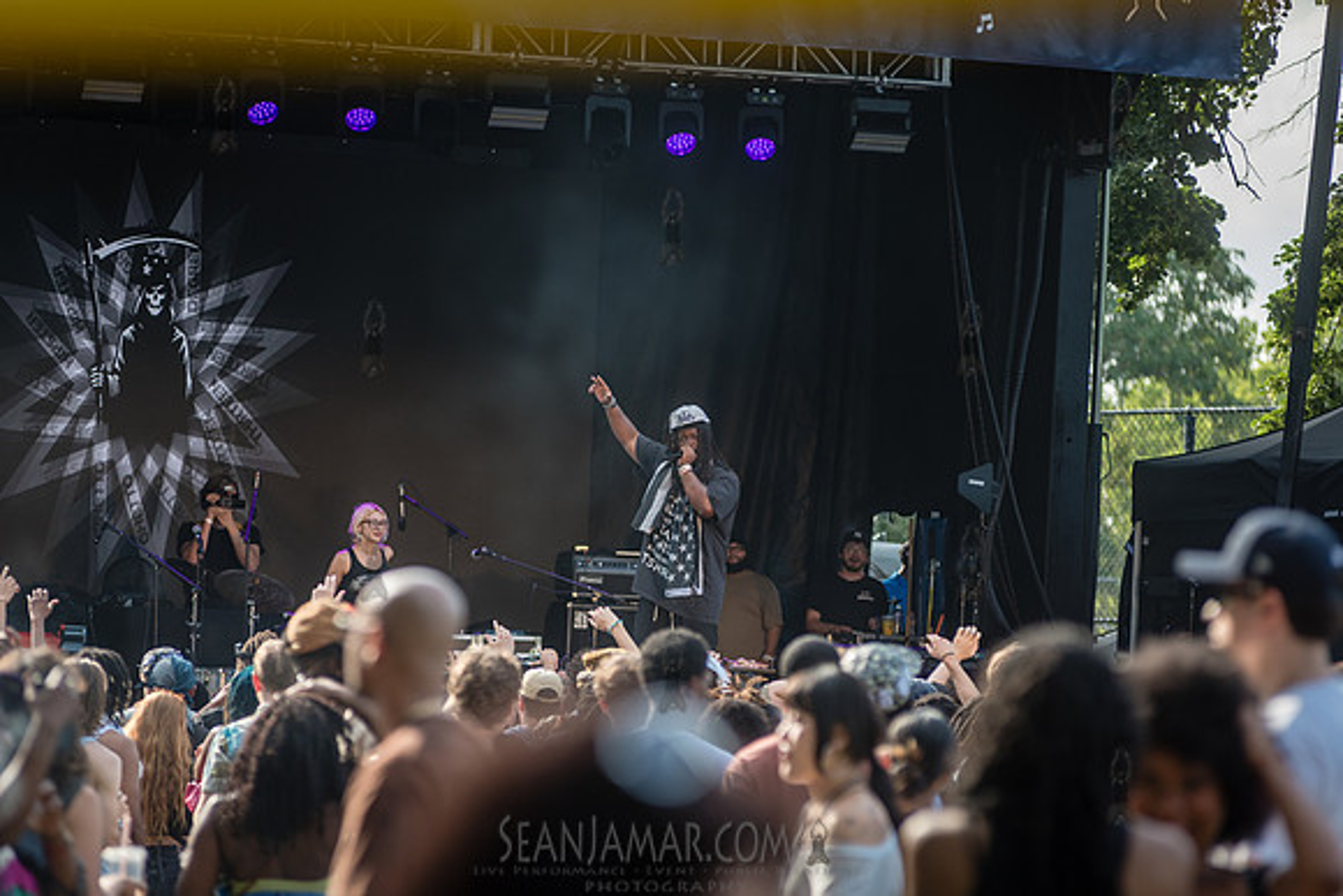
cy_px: 448
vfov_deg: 7.4
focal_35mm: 185
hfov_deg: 11.1
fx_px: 6903
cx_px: 672
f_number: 4
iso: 200
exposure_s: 1/640
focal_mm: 185
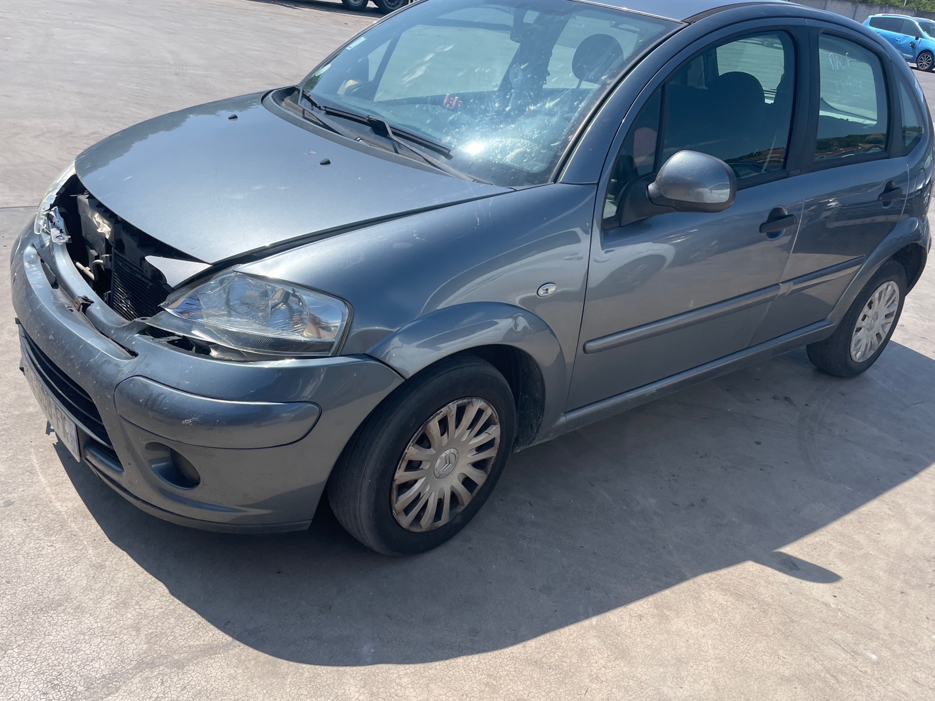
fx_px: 783
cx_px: 476
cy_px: 329
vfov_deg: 48.2
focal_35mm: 29
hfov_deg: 61.7
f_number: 1.6
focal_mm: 4.2
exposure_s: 1/2747
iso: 32
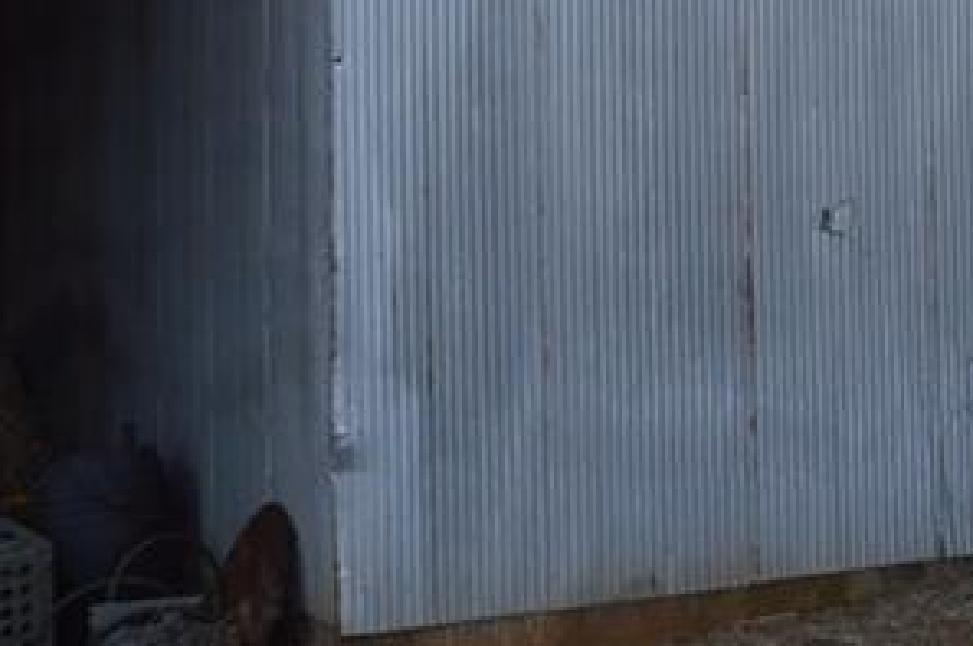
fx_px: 2509
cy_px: -128
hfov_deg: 20.9
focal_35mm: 93
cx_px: 1075
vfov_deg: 14.2
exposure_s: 1/400
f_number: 10
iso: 400
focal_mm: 18
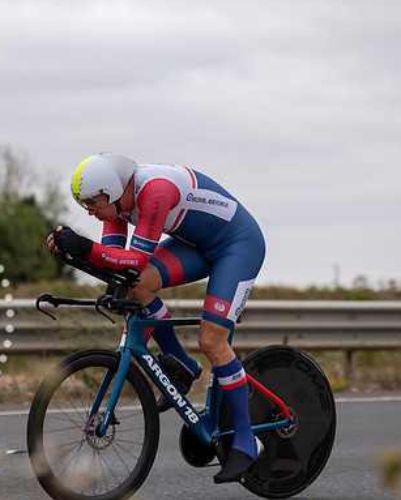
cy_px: 249
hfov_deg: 10.9
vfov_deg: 13.6
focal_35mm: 142
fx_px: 2104
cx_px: 94
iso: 100
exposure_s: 1/800
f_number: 3.2
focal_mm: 100
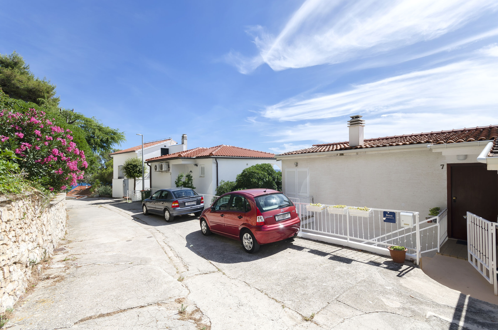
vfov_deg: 77.1
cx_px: 249
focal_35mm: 15
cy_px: 165
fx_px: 207
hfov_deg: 100.5
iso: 100
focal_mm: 10
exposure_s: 1/250
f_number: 8
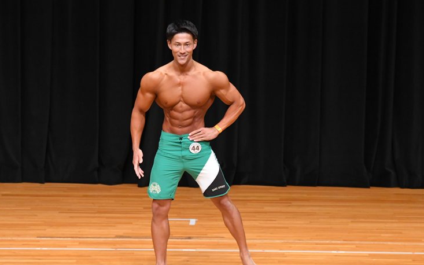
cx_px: 202
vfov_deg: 4.3
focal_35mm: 307
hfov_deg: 6.8
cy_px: 144
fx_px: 3547
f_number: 5.6
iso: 4000
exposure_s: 1/400
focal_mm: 190
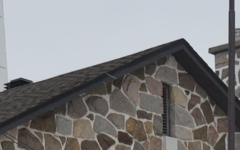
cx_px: 301
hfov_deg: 9.7
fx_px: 1387
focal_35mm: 212
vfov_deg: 5.9
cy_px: 401
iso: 160
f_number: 5.6
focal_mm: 24
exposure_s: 1/125
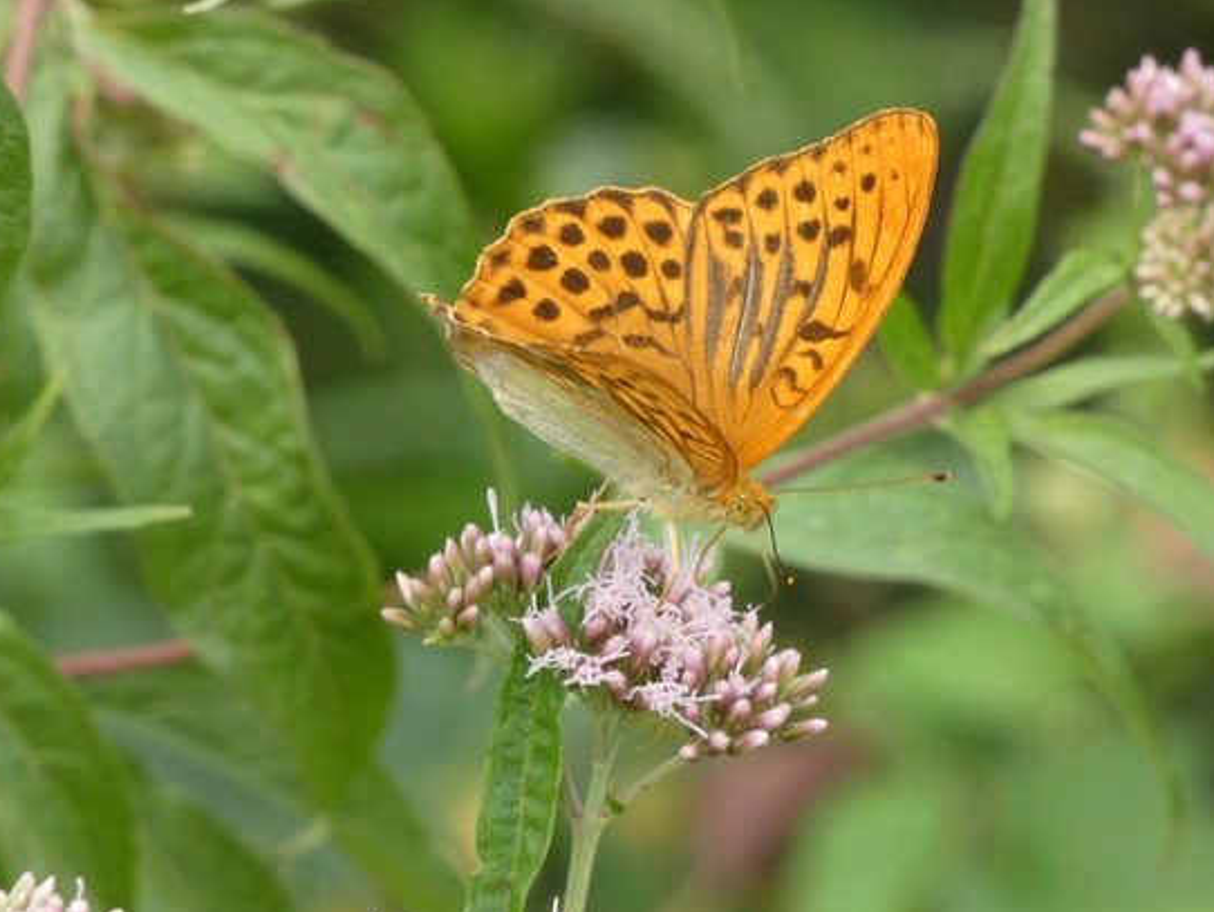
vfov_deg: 2.9
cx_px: 636
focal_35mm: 505
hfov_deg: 3.9
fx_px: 17718
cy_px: 459
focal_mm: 76.7
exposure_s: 1/100
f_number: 5.6
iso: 125
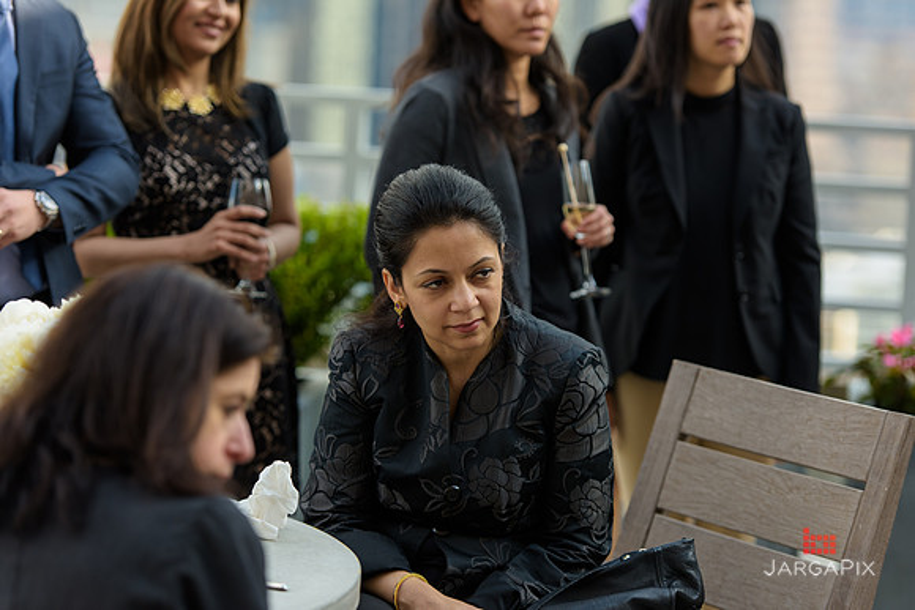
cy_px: 305
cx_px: 458
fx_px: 3178
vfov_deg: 11.0
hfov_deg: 16.4
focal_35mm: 125
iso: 200
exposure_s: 1/500
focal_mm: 125
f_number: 3.2
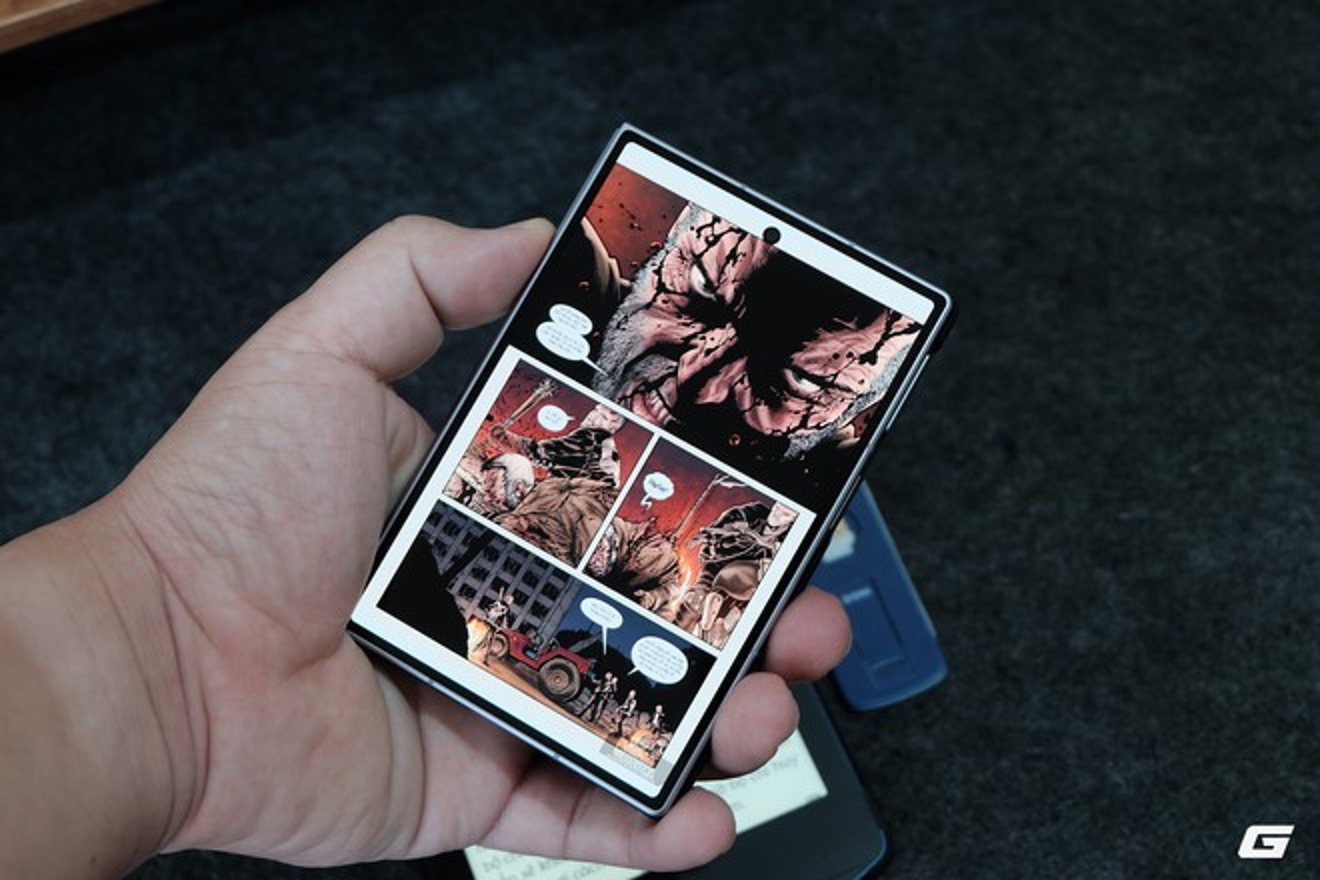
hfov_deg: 37.5
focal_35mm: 53
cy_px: 440
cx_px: 660
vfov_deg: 25.5
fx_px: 1943
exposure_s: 1/20
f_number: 5
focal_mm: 35.5
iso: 800
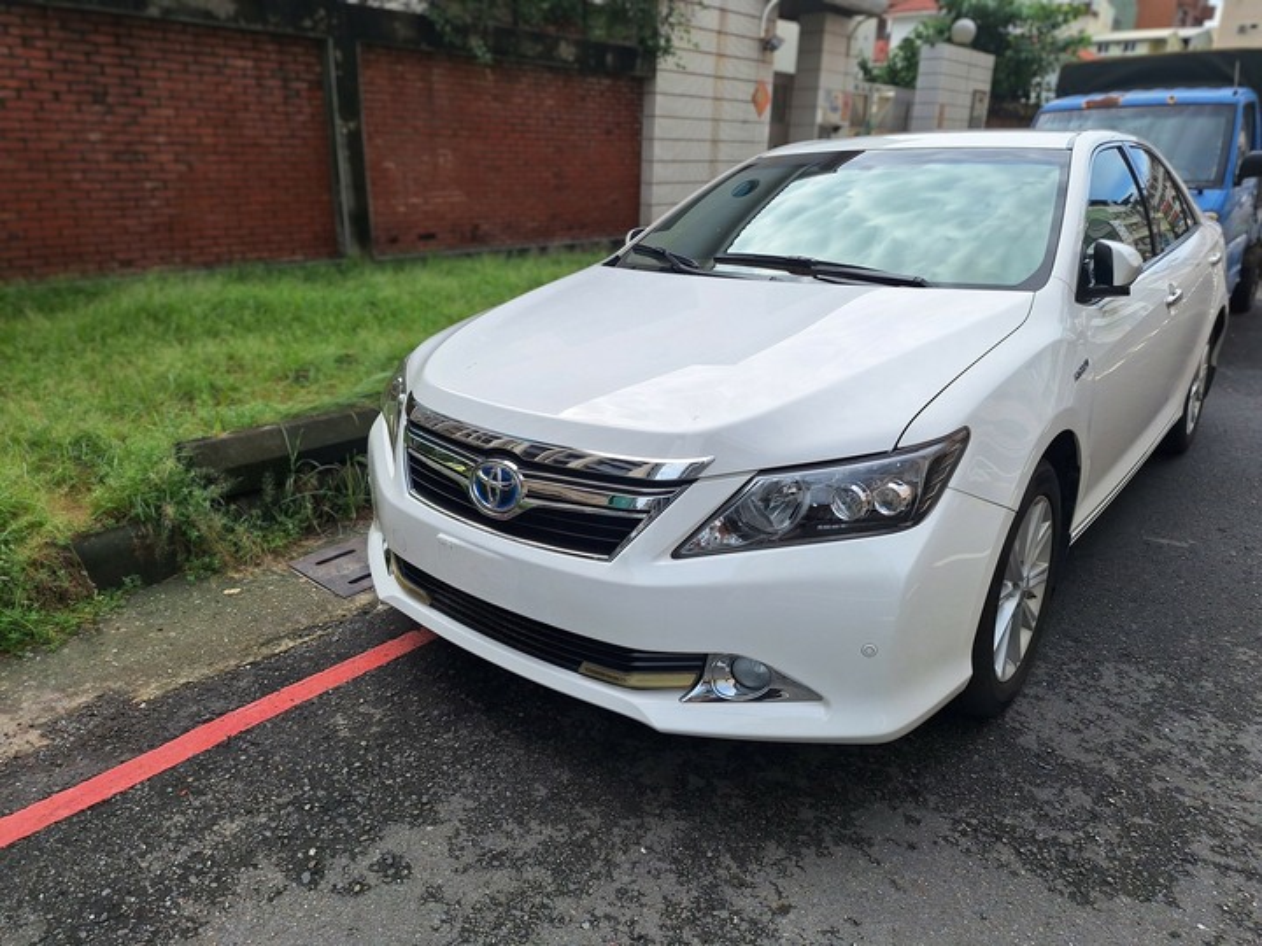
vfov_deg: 58.9
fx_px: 839
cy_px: 473
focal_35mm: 23
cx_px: 631
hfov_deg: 73.9
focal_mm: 5.54
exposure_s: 1/2625
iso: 40
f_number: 1.8
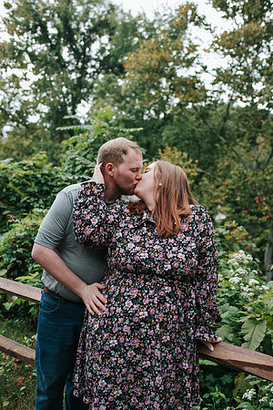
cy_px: 205
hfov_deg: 37.9
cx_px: 136
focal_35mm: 35
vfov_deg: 54.4
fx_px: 398
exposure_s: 1/400
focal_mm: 35
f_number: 3.2
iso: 1000
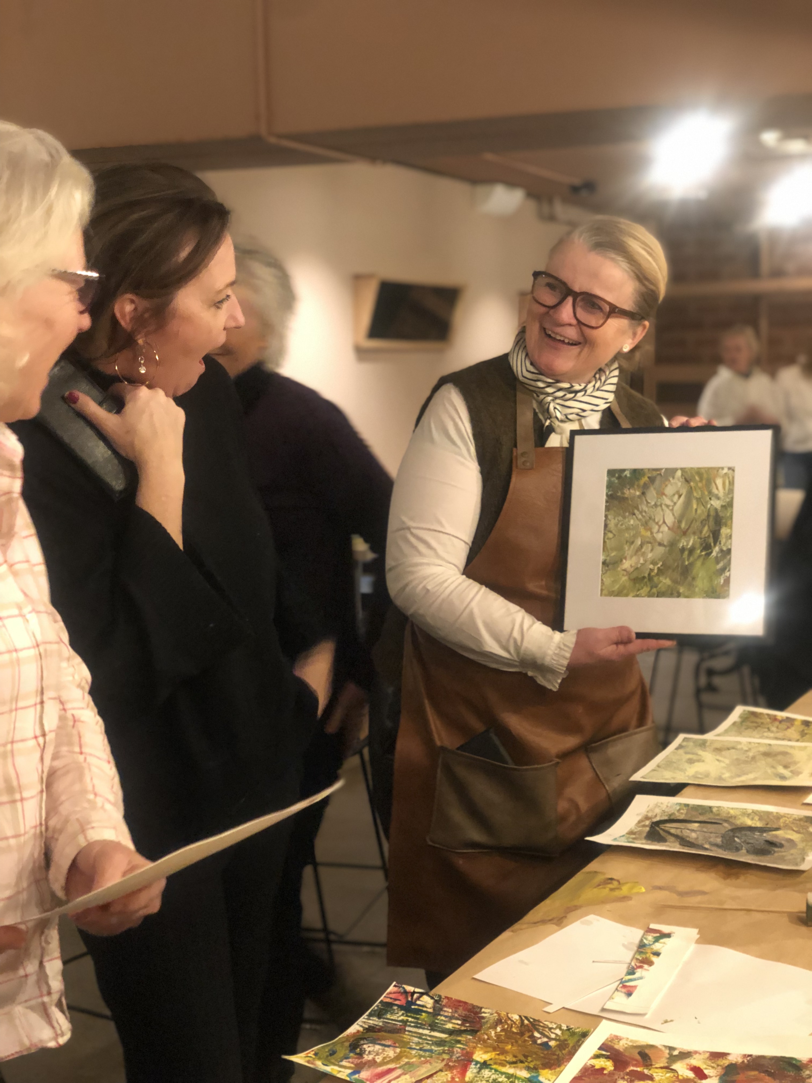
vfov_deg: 36.8
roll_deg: +0.9
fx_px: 1626
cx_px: 406
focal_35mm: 52
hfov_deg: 28.0
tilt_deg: -5.5
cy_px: 542
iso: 160
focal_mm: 6
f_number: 2.4
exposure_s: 1/11
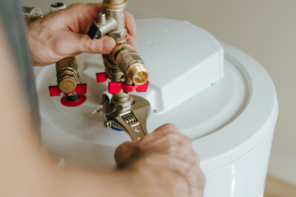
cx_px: 148
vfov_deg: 27.0
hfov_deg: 39.6
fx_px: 411
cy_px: 98
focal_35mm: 50
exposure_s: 1/160
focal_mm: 50
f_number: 4
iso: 200
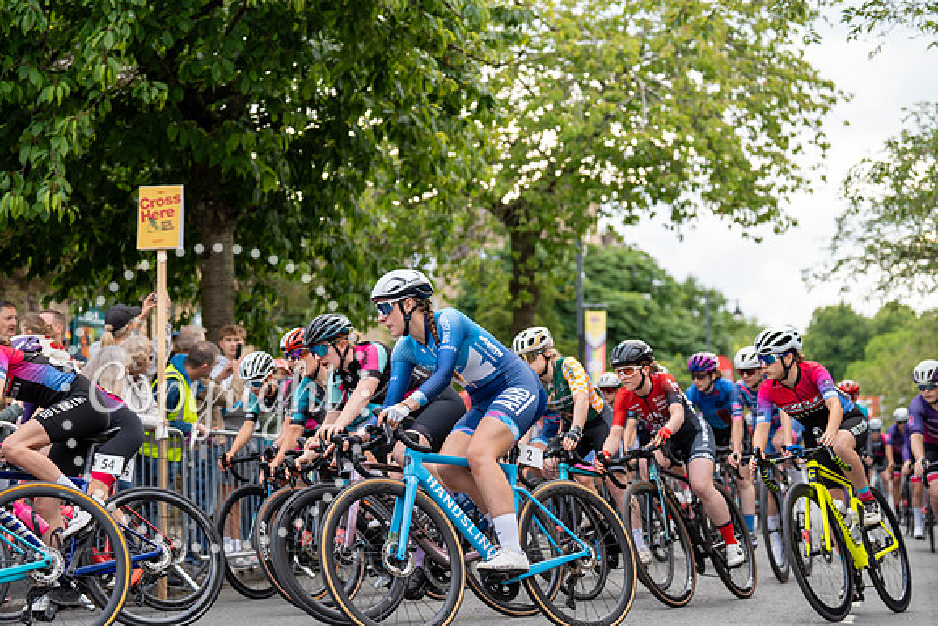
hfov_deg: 28.8
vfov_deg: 19.5
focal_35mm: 70
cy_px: 313
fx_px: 1824
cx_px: 469
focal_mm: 70
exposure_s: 1/500
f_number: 2.8
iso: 500
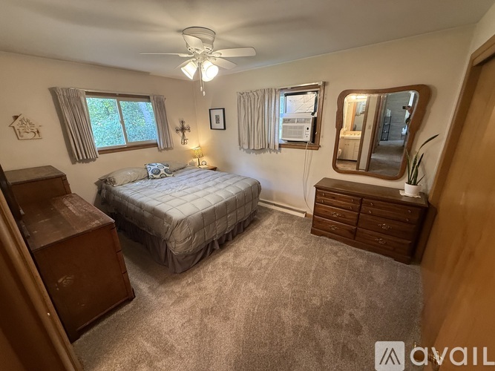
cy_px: 186
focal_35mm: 14
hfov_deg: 102.1
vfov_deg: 85.7
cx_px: 248
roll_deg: +0.7
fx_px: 200
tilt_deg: -19.7
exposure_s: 1/60
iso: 250
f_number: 2.2
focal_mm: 2.22
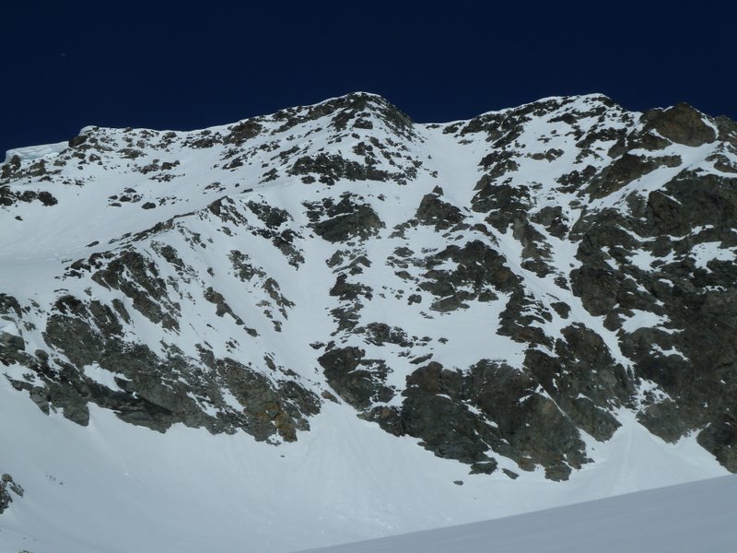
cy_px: 276
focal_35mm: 78
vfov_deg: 18.9
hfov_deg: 25.0
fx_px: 1661
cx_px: 368
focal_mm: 12.8
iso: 80
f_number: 6.3
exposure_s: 1/1300
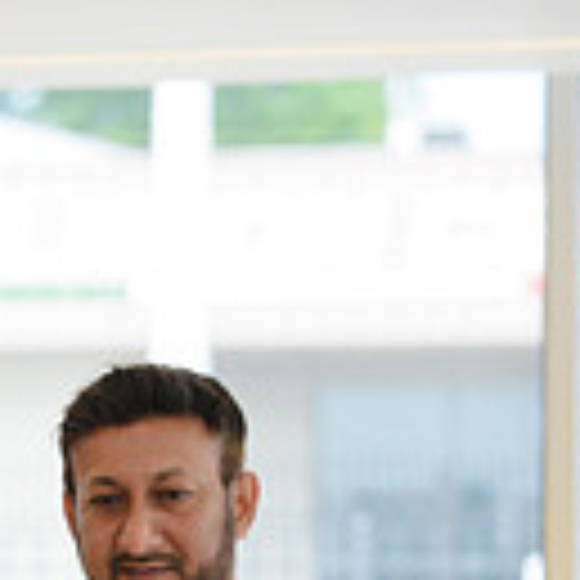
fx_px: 6161
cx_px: -328
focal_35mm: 325
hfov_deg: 5.3
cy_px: 814
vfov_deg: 5.4
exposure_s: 1/200
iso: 250
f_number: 4
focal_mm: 85
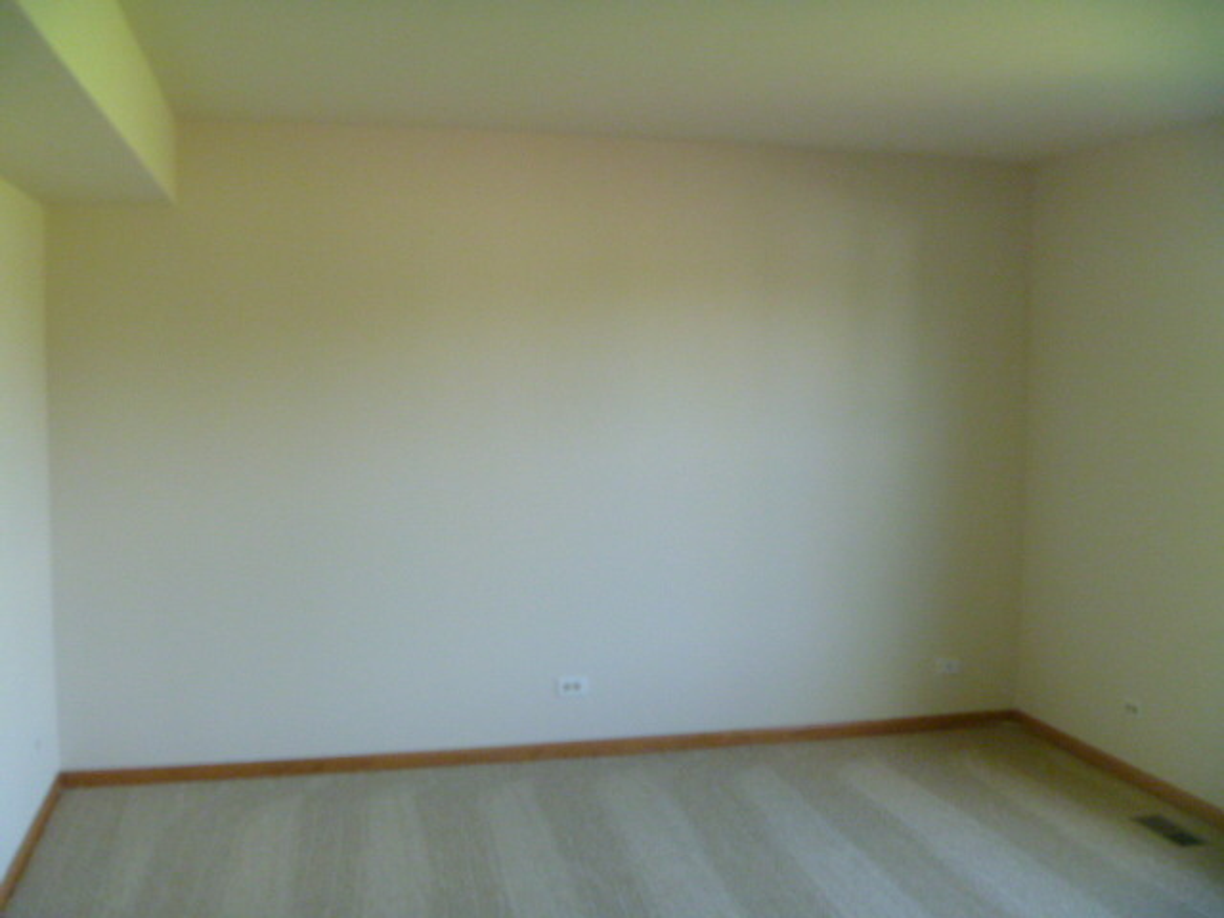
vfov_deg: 40.7
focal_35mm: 35
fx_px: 1238
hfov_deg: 52.6
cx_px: 612
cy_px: 459
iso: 320
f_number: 3.5
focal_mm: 6.3
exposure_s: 1/60
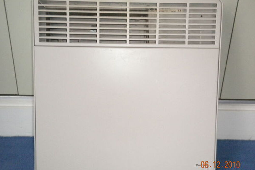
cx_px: 127
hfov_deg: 45.4
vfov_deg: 31.2
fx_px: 305
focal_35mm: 43
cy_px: 88
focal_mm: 7.4
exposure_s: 1/30
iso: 800
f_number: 3.5
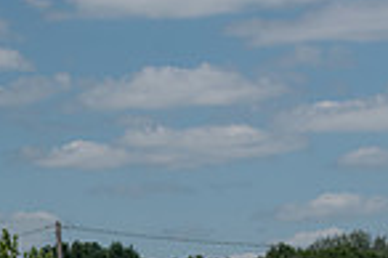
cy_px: 438
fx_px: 2056
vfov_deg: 7.0
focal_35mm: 191
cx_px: -316
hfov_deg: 10.2
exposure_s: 1/1600
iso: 200
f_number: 5.6
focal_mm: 48
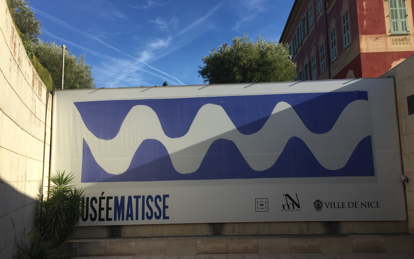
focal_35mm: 31
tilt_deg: +9.1
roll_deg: +1.0
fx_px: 350
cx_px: 208
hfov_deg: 61.2
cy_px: 123
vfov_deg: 40.6
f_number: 2.2
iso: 32
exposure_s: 1/1582
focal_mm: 4.15
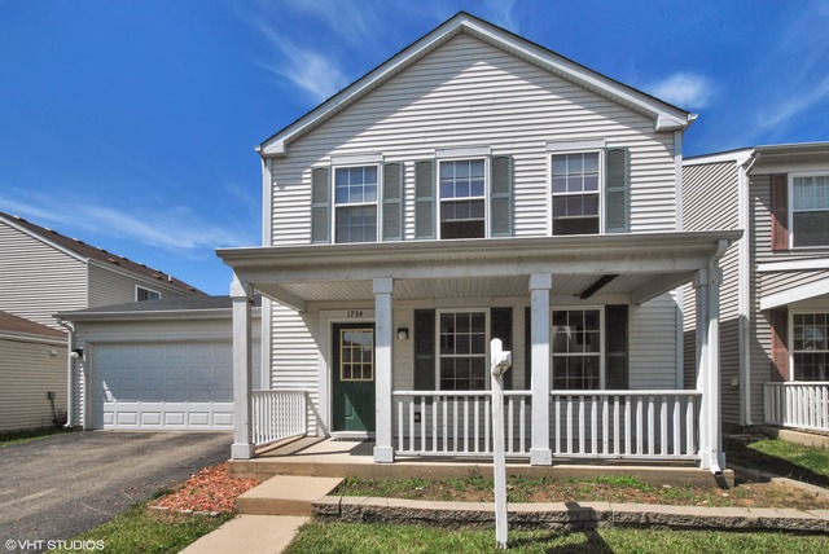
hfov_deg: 100.3
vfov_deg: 77.4
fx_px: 346
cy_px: 277
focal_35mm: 15
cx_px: 414
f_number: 16
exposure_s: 1/400
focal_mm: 10
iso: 200
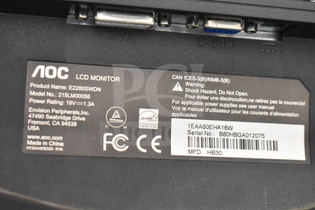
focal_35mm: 72
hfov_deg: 28.1
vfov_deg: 18.9
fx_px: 630
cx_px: 158
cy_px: 105
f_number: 5.3
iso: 11400
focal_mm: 48
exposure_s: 1/80
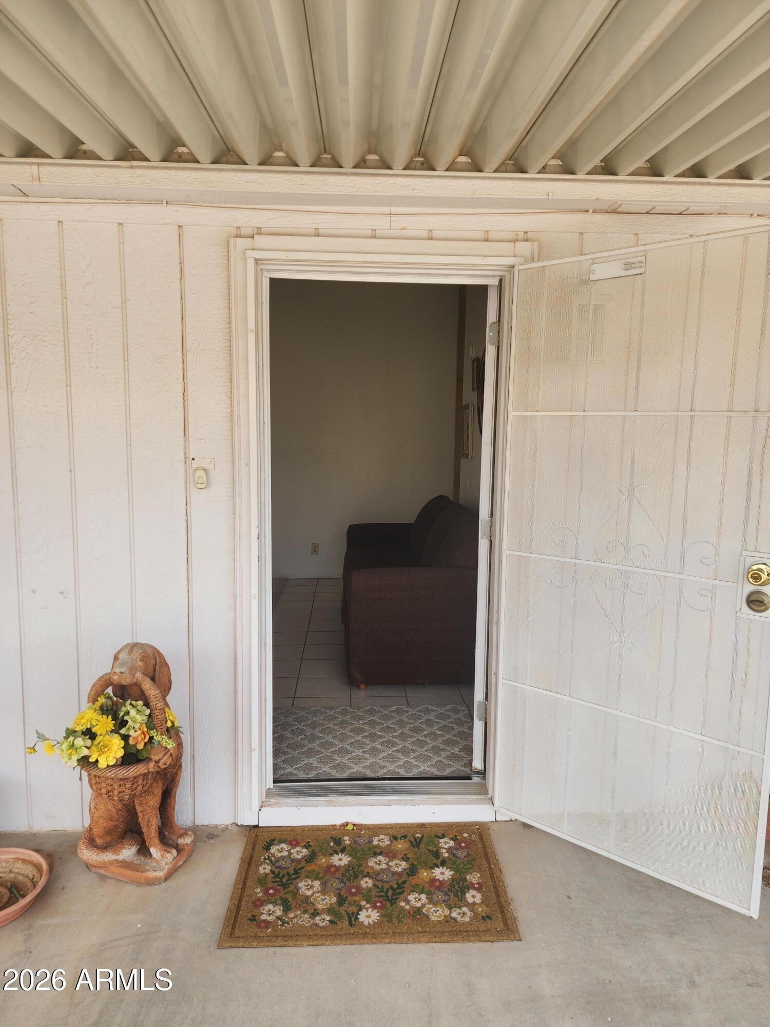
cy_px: 514
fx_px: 682
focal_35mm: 23
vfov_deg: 73.9
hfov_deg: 58.9
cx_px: 385
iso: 12
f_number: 1.8
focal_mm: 6.4
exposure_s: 1/141
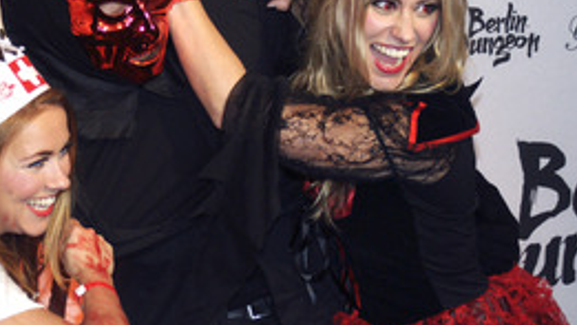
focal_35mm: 149
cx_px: 177
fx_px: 2279
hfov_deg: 14.4
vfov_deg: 8.2
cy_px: 124
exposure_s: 1/500
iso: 1000
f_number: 5.6
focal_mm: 55
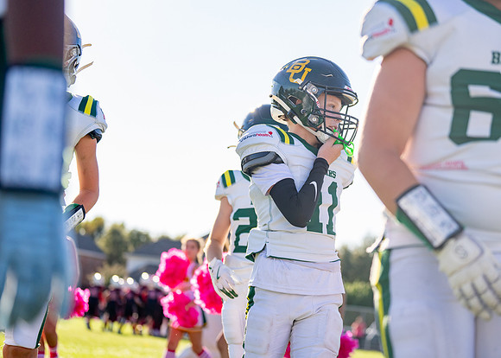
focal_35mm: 76
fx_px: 1079
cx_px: 277
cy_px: 173
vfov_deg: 18.8
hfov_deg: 26.1
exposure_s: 1/3200
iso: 400
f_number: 2.8
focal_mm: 70
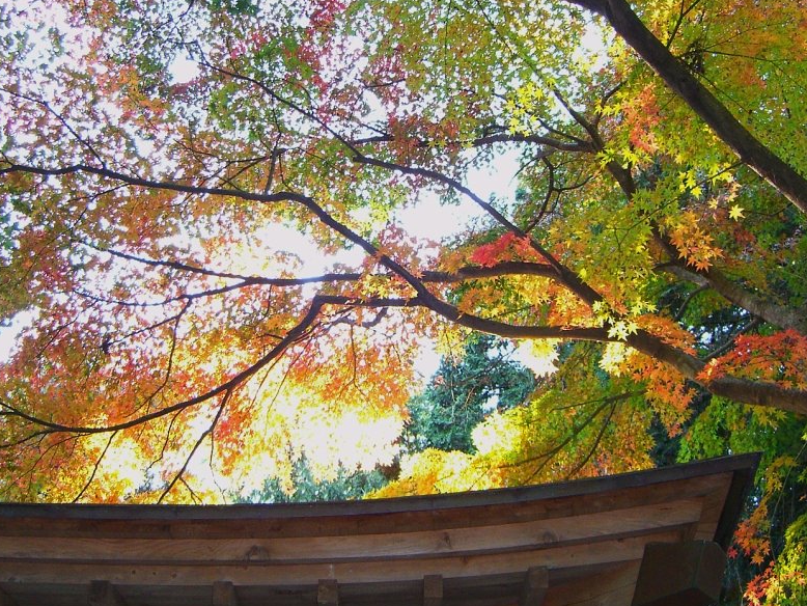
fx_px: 1166
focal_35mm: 50
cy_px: 264
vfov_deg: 29.1
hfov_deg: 38.1
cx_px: 368
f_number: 2.8
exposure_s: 1/60
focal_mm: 7.9
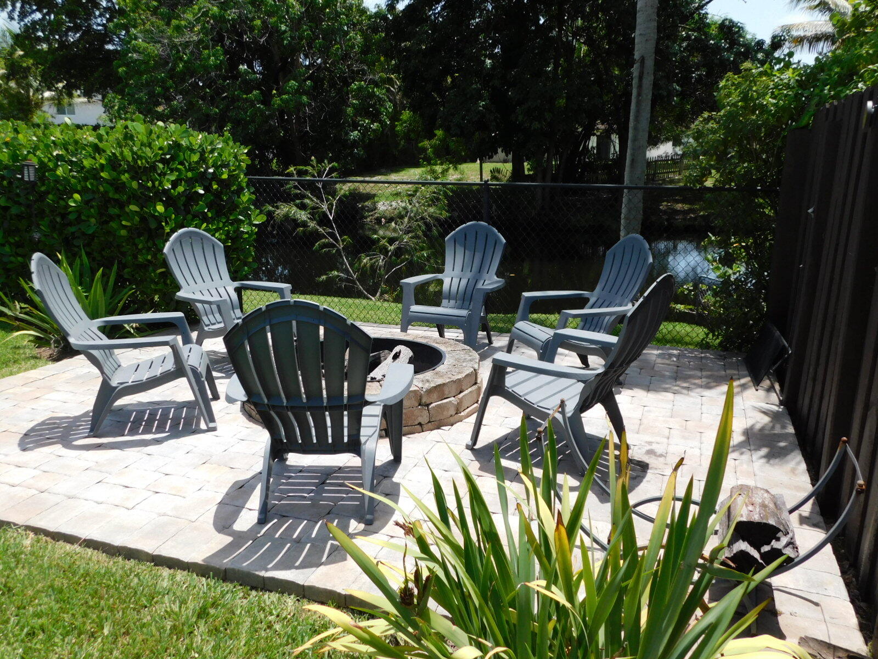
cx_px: 439
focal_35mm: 28
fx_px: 710
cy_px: 330
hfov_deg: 63.4
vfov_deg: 49.7
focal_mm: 4.9
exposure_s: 1/1000
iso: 125
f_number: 3.2
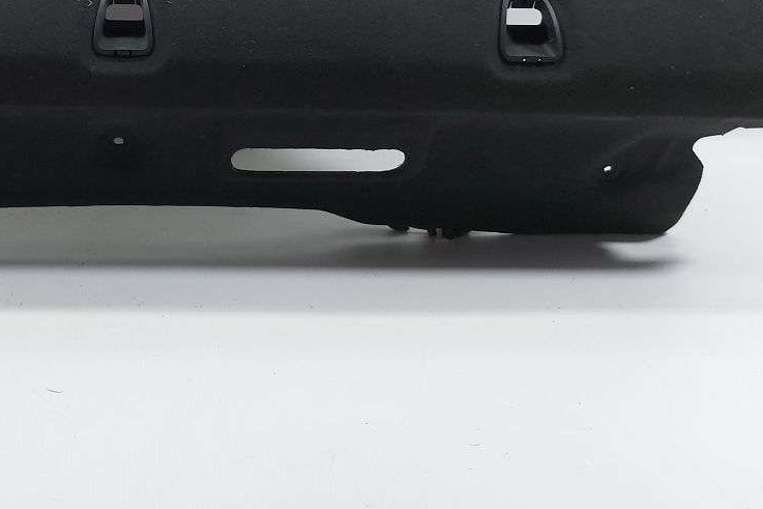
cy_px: -5
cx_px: 127
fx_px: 996
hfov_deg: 39.8
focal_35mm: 47
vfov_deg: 27.0
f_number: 1.8
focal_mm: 5.23
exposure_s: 1/50
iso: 64
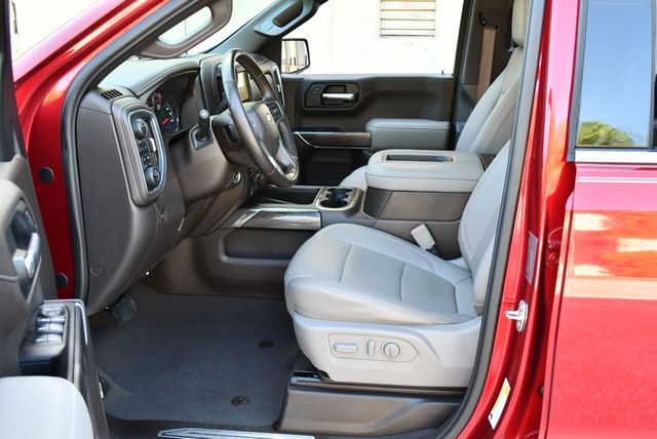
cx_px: 328
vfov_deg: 36.9
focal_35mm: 36
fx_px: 658
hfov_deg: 53.1
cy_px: 220
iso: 640
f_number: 3.5
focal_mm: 18
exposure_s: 1/250
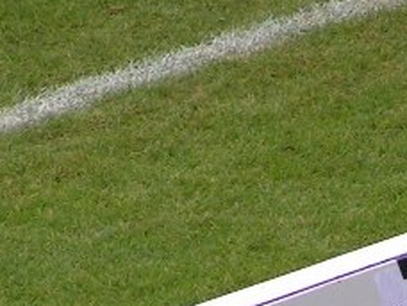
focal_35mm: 1332
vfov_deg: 1.1
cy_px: 419
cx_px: 373
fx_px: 15661
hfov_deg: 1.5
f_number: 3.5
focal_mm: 58
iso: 80
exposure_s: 1/400
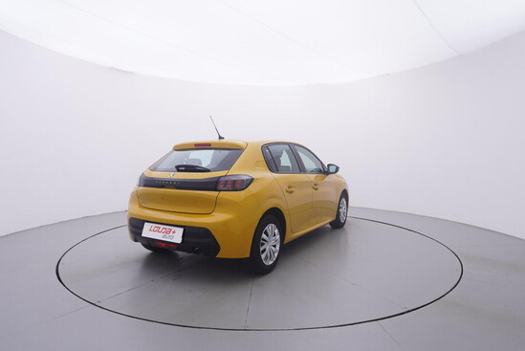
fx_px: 328
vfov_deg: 56.2
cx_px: 262
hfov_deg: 77.3
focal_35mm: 22
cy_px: 176
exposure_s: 1/80
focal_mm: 15
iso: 200
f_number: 5
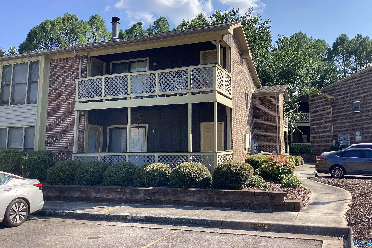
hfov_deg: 57.2
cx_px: 187
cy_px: 106
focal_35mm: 33
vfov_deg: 39.9
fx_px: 341
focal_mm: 3.3
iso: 25
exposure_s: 1/815
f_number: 2.4
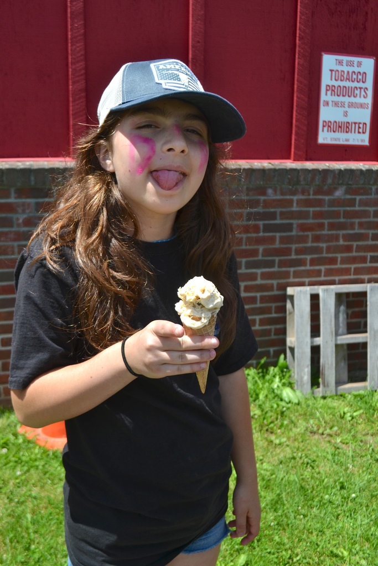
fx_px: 567
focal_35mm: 36
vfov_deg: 53.1
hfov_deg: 36.9
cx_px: 189
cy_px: 283
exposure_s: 1/1600
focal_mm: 24
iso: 400
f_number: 5.6
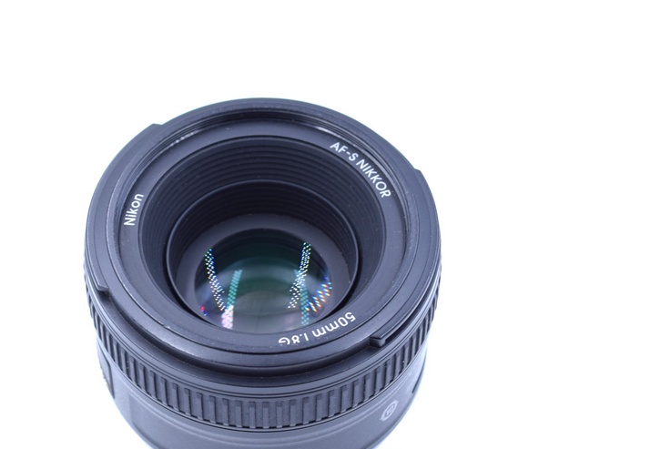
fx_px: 2084
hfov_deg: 18.3
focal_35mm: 112
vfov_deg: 12.3
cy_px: 293
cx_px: 257
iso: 400
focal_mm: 55
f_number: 7.1
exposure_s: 1/125
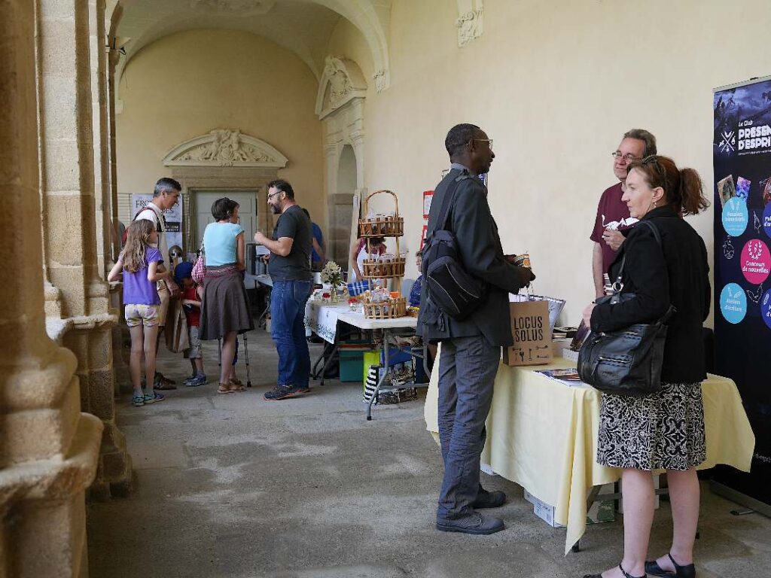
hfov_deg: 46.8
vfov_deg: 36.0
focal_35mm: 40
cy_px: 289
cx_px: 386
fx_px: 891
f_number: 2.5
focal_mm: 20
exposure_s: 1/250
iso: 200
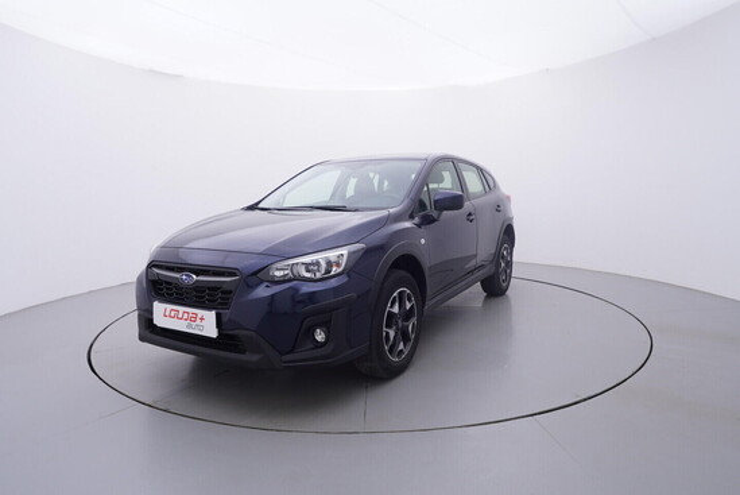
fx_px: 463
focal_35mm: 22
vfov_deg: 56.2
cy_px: 248
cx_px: 370
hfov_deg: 77.3
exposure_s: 1/80
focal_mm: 15
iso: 200
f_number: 5
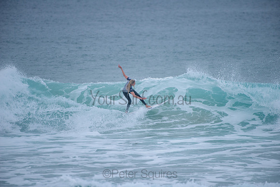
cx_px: 140
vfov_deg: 2.8
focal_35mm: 500
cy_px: 94
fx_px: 3890
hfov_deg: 4.1
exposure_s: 1/2000
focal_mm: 500
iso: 360
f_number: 5.6
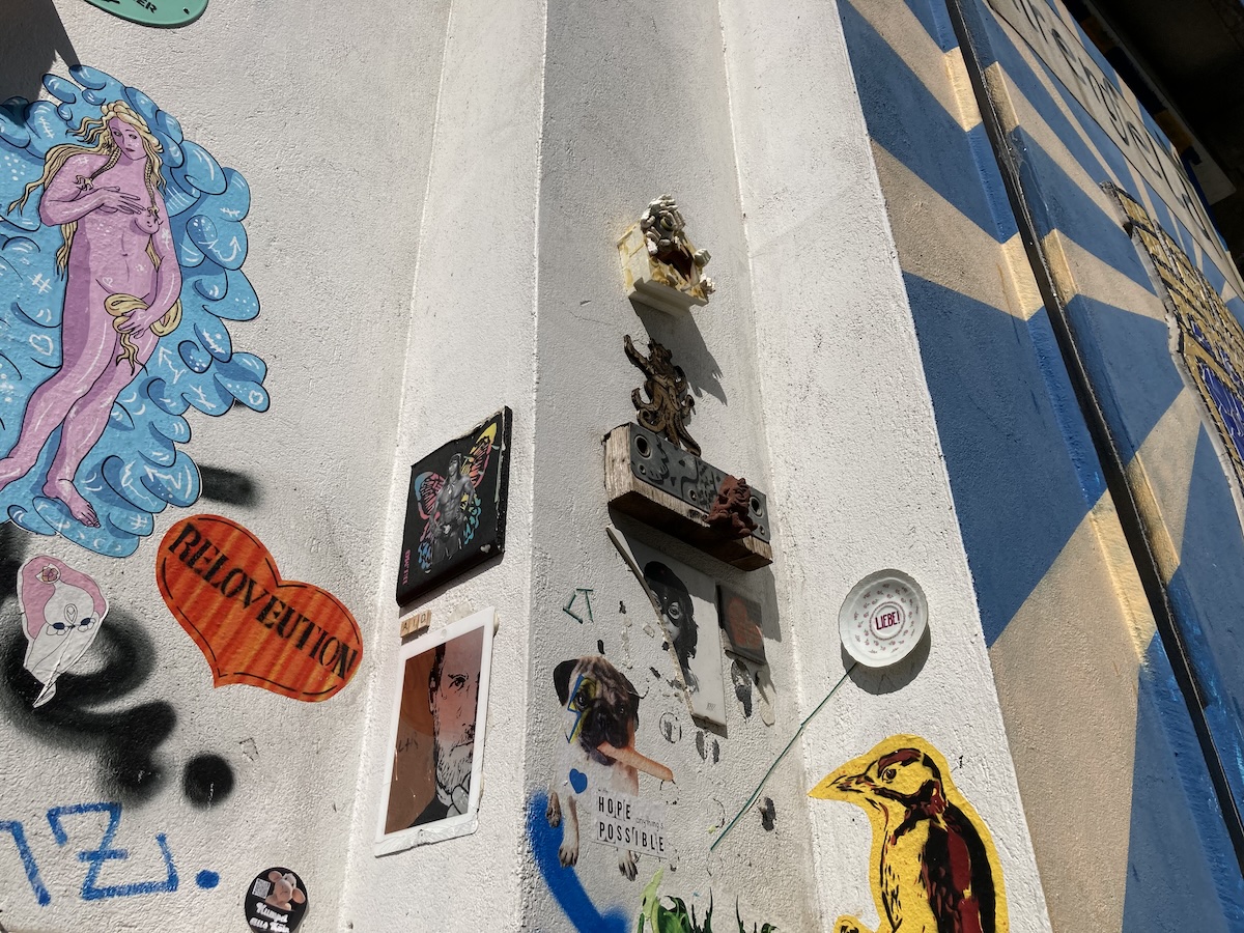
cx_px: 622
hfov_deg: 63.4
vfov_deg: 49.7
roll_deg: +0.4
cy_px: 466
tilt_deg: +37.4
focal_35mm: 28
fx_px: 1006
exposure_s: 1/5348
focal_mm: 3.99
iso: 25
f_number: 1.8
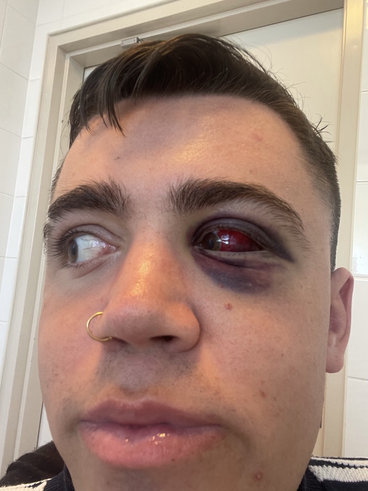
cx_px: 184
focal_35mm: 30
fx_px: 425
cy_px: 246
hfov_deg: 46.8
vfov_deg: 60.0
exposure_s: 1/50
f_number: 2.2
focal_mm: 2.71
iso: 160
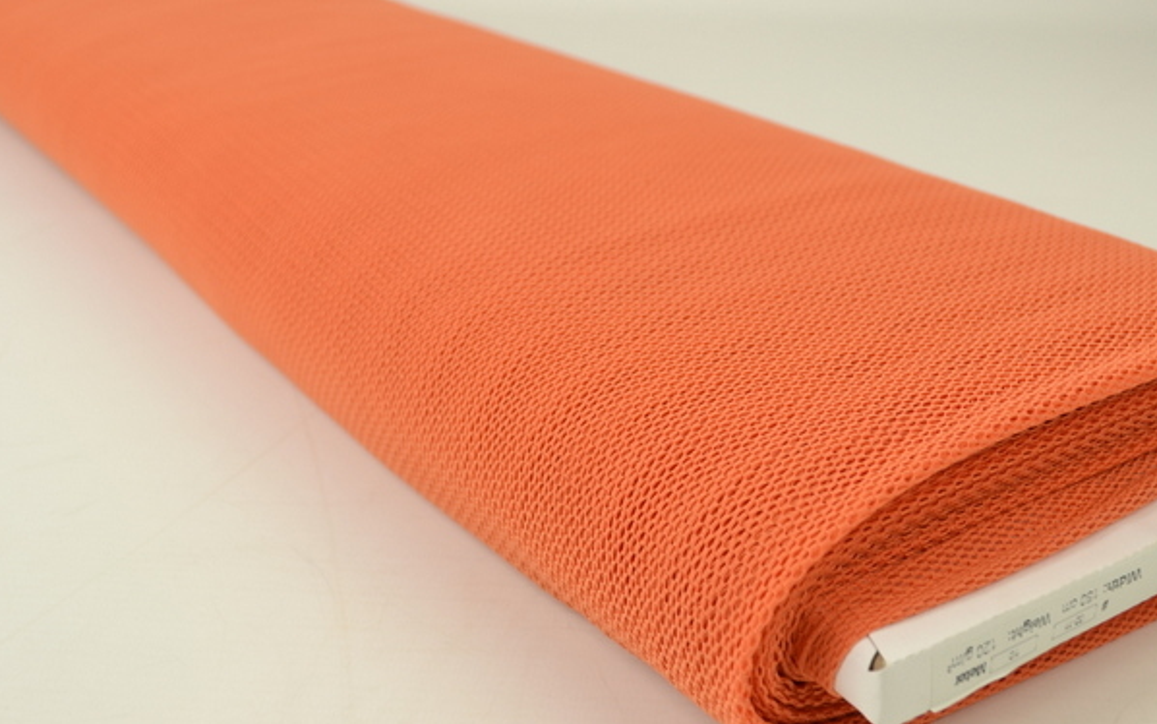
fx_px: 1419
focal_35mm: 45
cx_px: 658
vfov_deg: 28.6
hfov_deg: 44.2
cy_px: 316
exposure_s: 1/40
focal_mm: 22
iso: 100
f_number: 6.3
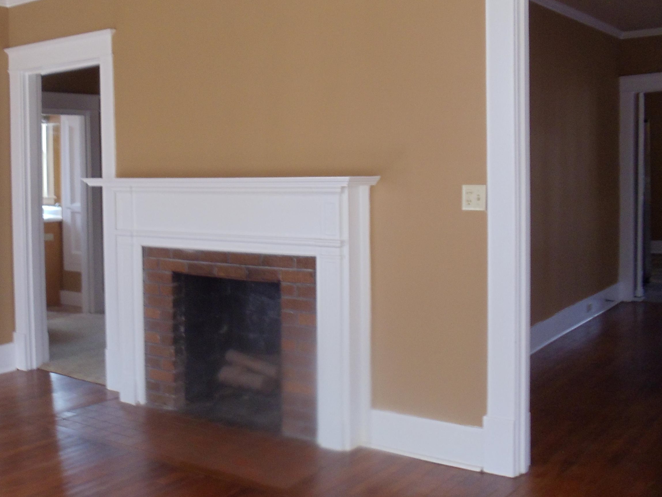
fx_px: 1128
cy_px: 208
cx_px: 254
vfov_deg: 24.8
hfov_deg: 32.6
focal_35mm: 59
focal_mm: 6
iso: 200
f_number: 3.5
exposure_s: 1/30
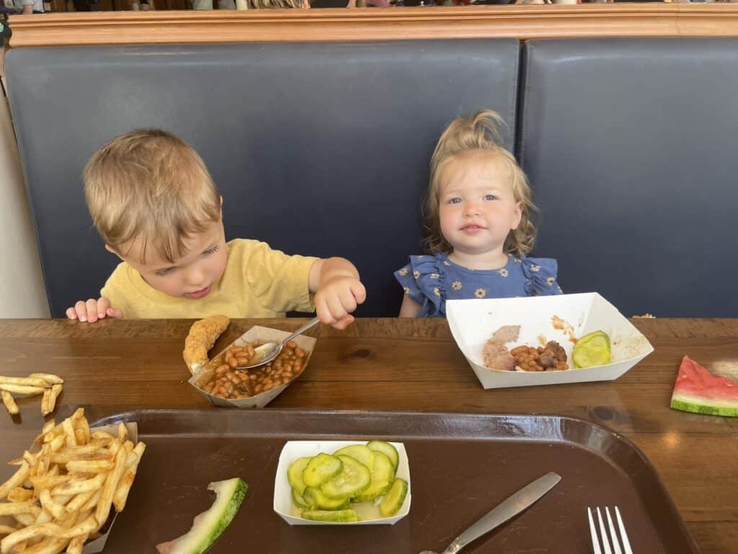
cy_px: 277
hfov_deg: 67.3
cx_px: 369
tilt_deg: -25.8
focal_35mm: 26
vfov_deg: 53.1
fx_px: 554
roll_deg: +1.0
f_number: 1.6
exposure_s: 1/60
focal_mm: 4.2
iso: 80
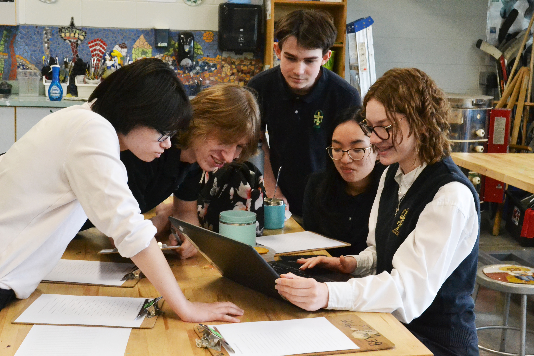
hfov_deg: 33.4
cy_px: 178
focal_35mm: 60
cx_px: 267
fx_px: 890
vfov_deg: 22.6
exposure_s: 1/80
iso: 3200
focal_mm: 40
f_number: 11
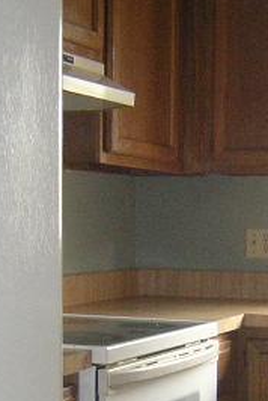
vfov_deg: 22.2
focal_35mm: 90
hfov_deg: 15.2
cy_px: 338
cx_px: 196
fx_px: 1002
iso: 400
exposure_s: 1/15.3
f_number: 2.6
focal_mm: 4.7
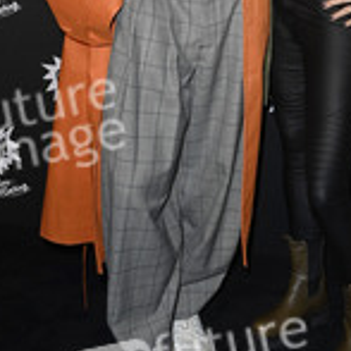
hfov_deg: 23.1
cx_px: 263
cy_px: 17
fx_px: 849
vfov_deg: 22.6
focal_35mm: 74
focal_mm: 32
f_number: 5.6
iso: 400
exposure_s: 1/250
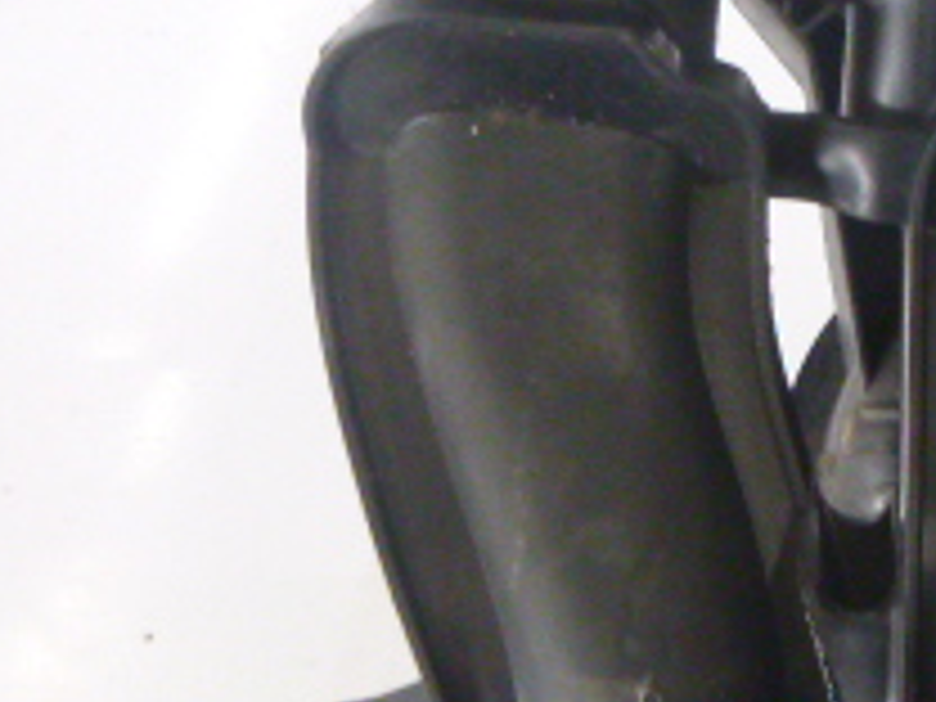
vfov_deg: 19.0
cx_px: 1251
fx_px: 2082
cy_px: 504
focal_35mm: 77
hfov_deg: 22.4
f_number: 3.9
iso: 400
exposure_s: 1/15
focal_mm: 4.5
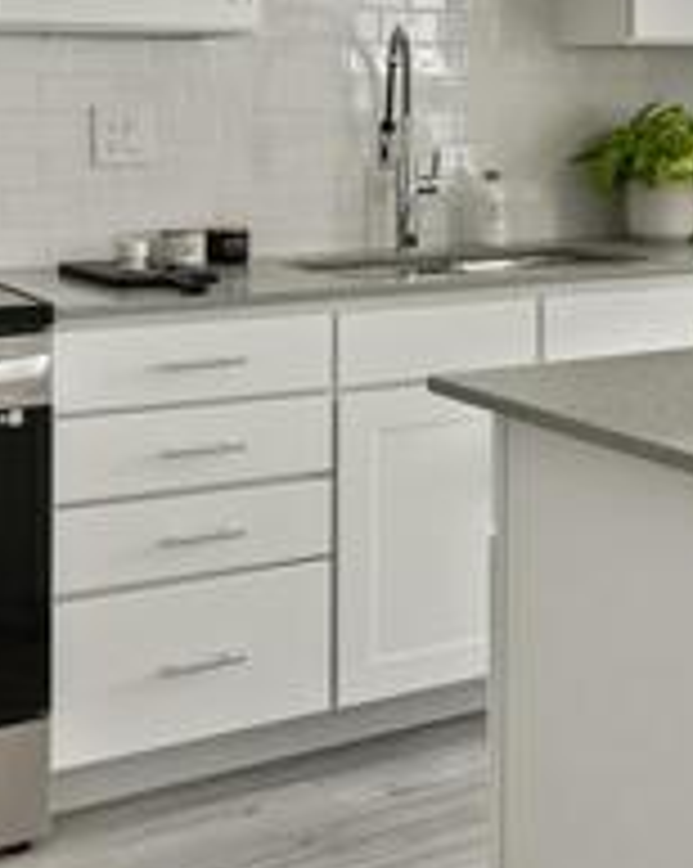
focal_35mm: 62
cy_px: 112
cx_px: 569
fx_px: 1592
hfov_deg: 24.1
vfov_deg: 29.4
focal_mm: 17
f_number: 8
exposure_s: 1/40
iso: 800
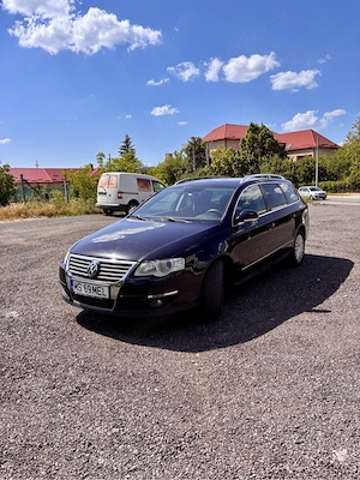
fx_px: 361
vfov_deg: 67.3
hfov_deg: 53.1
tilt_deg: -8.3
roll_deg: +2.7
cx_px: 180
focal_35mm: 26
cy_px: 240
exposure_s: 1/2778
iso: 50
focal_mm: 5.96
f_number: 1.6
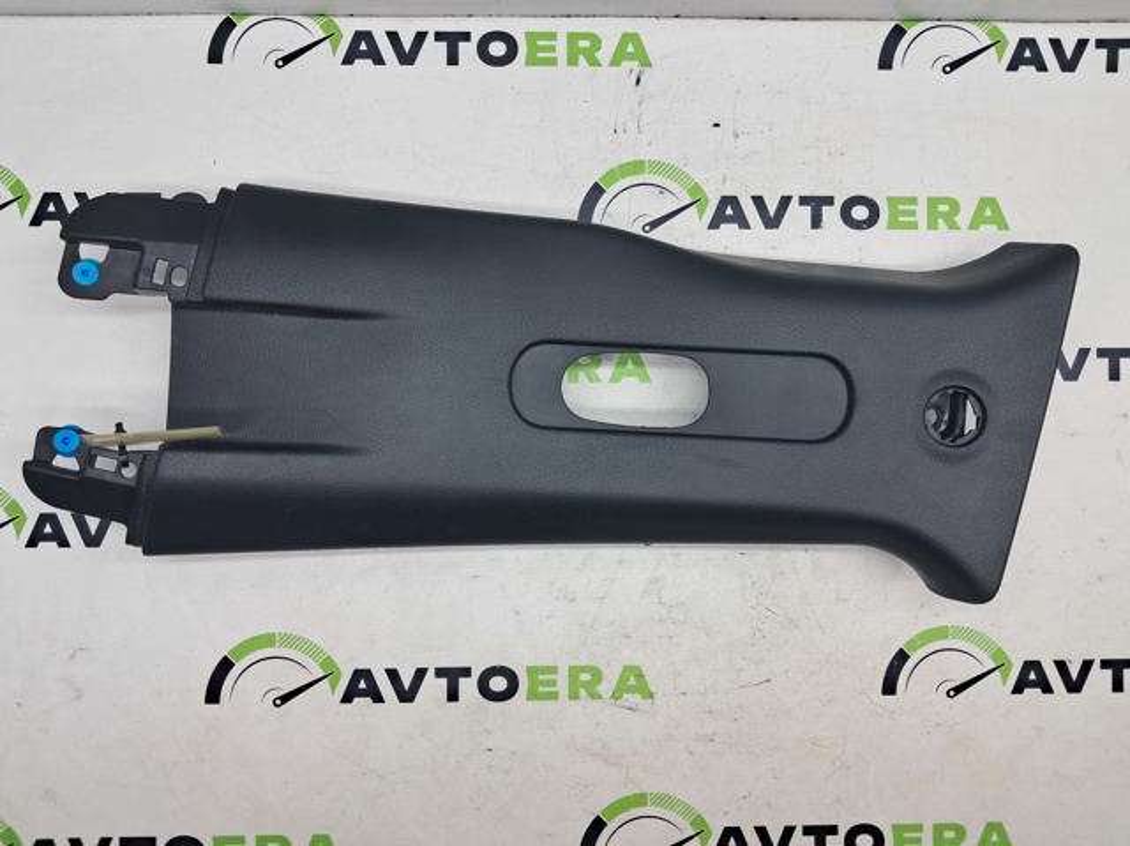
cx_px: 565
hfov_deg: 65.4
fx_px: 881
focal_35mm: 27
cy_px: 423
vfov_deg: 51.3
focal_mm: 4
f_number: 1.8
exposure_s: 1/60
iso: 50
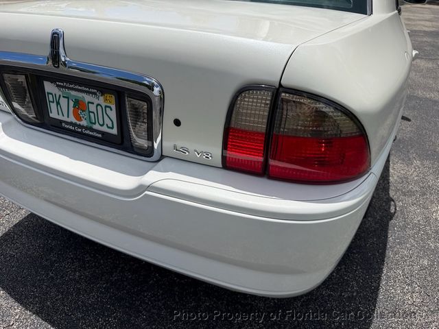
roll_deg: -0.3
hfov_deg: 71.6
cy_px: 164
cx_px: 220
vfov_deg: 56.8
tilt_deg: -32.3
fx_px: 304
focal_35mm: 24
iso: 80
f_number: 1.78
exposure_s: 1/9091
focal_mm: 6.76
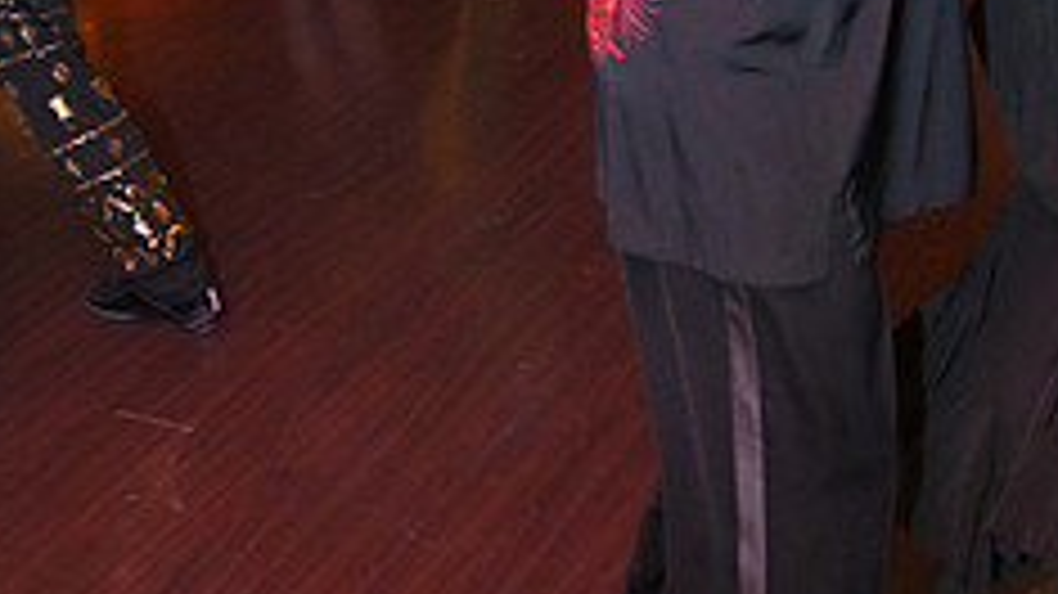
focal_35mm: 62
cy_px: -189
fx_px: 1739
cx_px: 849
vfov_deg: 18.0
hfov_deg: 32.9
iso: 4000
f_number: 4
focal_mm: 24
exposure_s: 1/100
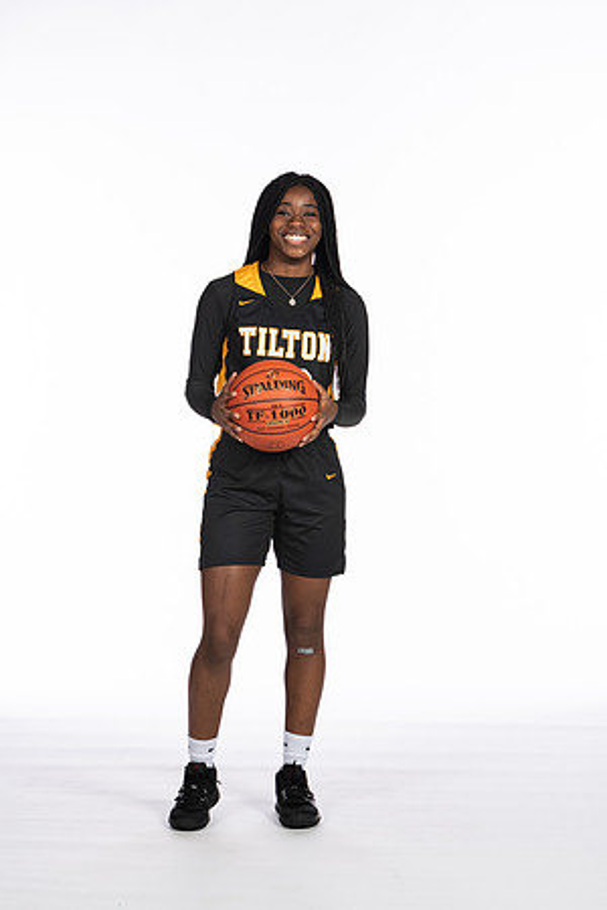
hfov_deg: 13.0
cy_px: 455
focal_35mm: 105
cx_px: 304
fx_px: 2655
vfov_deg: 19.5
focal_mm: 70
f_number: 5.6
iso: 100
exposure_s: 1/100
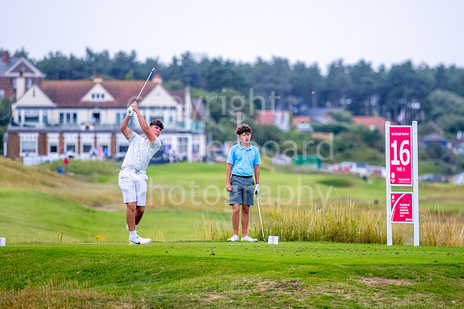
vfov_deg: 3.1
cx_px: 232
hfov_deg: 4.6
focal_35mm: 450
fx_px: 5796
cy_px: 154
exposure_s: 1/400
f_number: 4
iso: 400
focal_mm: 300
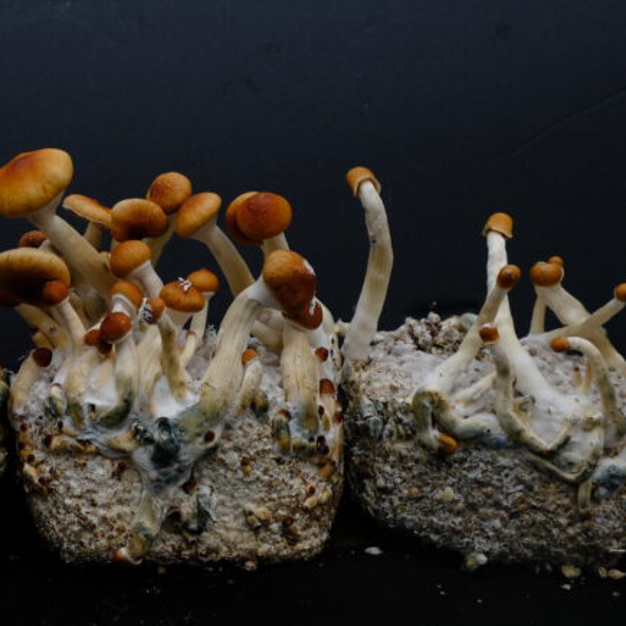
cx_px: 47
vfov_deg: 26.9
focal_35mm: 64
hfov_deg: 25.9
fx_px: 1309
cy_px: 283
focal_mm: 21.4
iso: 400
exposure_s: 1/60
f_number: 7.1
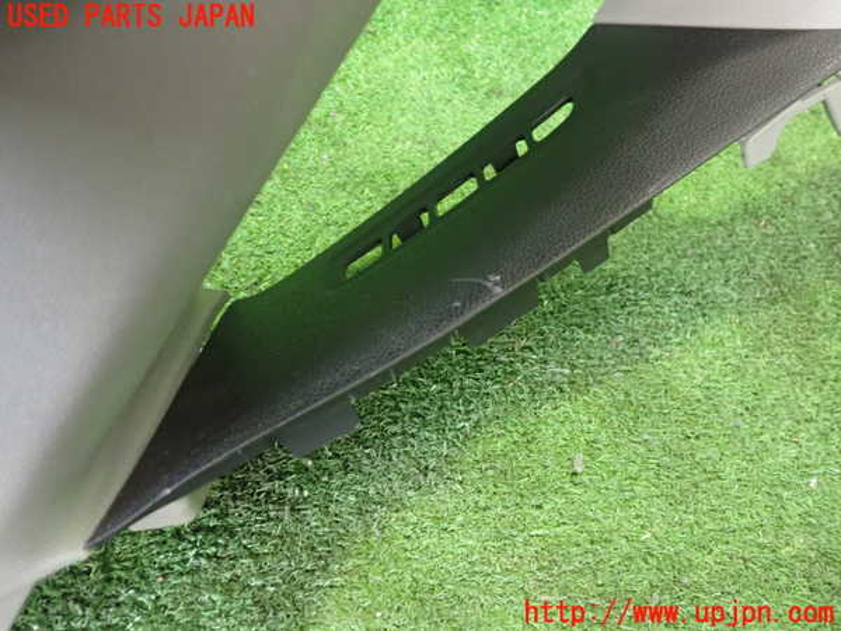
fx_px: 729
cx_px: 420
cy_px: 316
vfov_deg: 46.8
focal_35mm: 30
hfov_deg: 60.0
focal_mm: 5.4
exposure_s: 1/25
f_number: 2.3
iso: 800
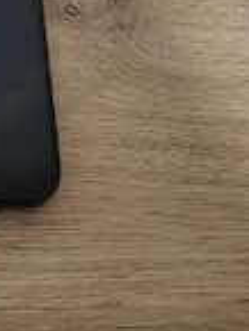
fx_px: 632
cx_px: -89
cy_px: -68
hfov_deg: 20.1
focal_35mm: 66
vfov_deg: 26.1
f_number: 1.8
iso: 2103
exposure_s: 1/33.3
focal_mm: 5.56
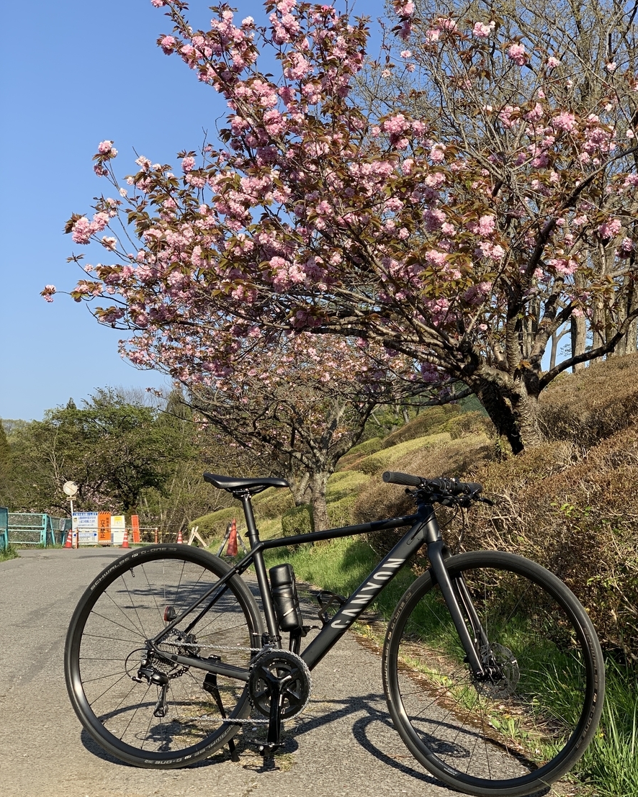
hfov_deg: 27.6
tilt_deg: +6.4
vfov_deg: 34.1
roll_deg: -0.4
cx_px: 323
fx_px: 1298
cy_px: 410
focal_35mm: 55
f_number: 2.4
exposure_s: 1/539
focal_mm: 6
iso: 16
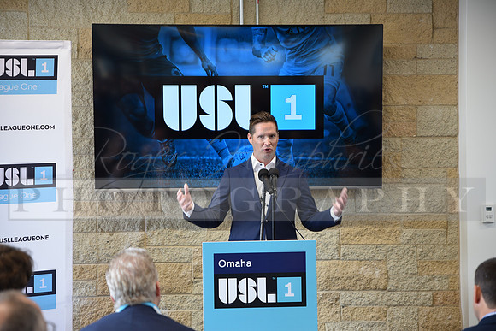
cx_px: 248
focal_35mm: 70
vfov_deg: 19.5
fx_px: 965
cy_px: 166
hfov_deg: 28.8
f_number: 2.8
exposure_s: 1/60
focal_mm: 70
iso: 400
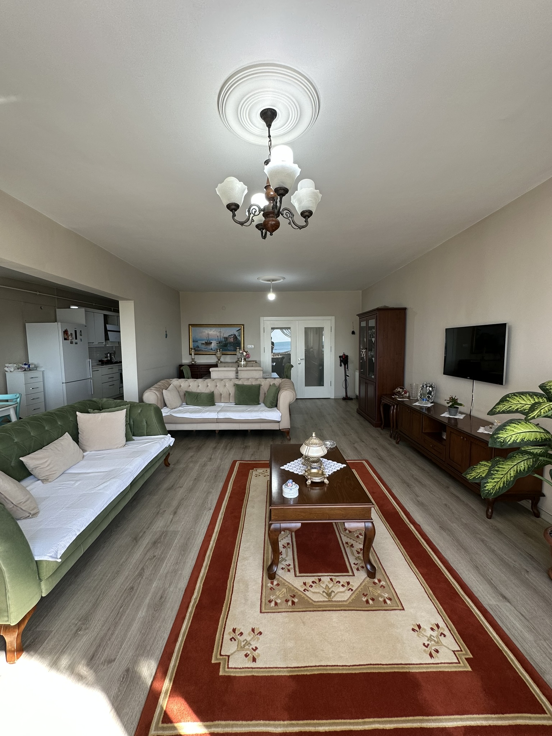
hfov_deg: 85.7
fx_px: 298
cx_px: 276
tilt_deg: -4.7
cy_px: 368
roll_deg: -0.8
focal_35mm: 14
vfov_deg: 102.1
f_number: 2.2
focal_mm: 2.22
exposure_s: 1/100
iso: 64
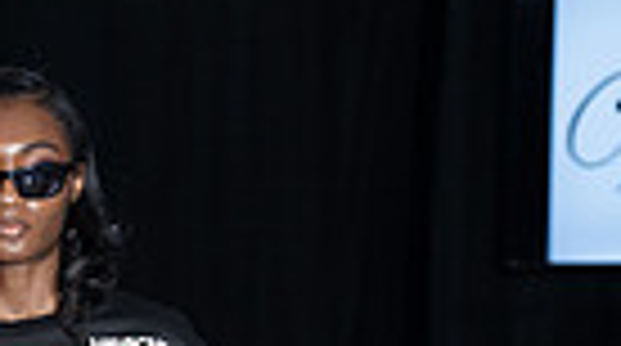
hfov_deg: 5.4
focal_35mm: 397
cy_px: 912
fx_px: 6525
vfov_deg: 3.0
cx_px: 40
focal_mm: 116
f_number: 6.3
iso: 1250
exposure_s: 1/160
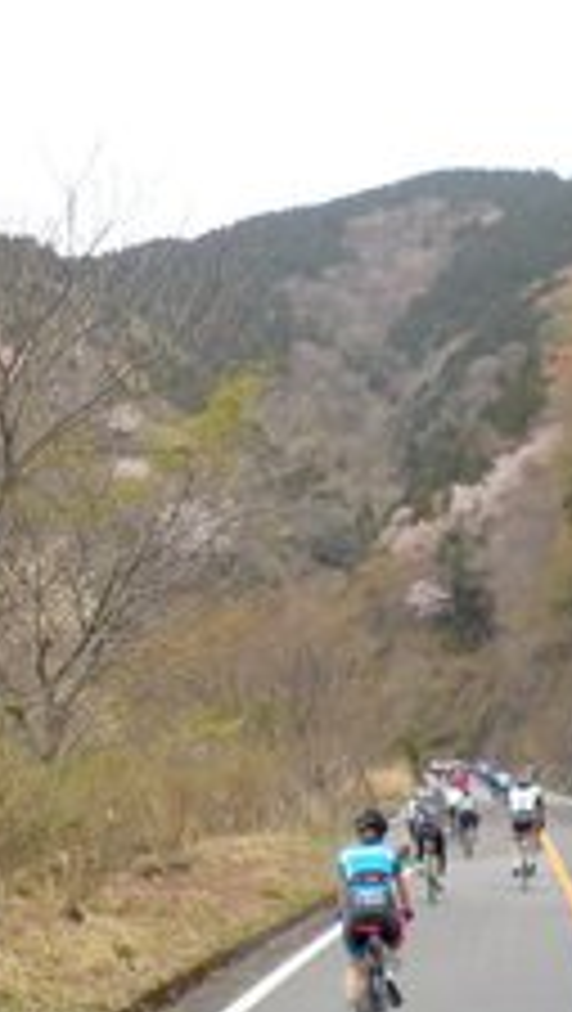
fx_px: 1560
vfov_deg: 35.9
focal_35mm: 58
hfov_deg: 20.6
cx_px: 131
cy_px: 567
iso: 125
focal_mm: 4.1
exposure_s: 1/500
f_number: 3.3
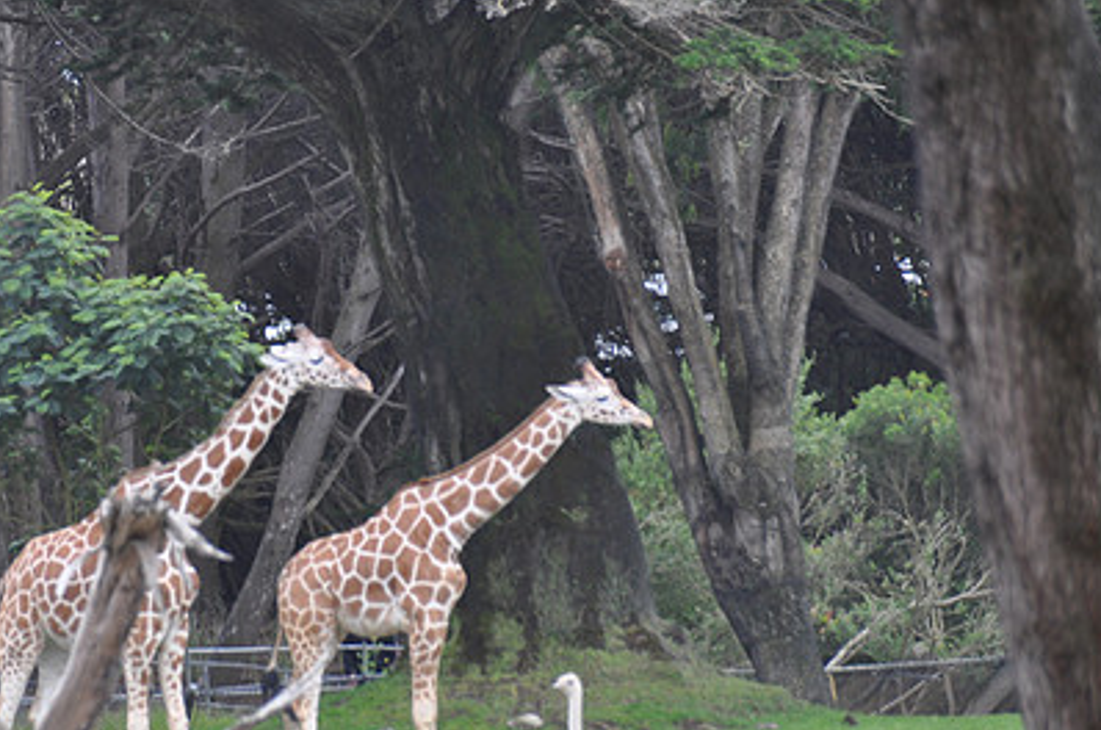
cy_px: 524
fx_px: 12672
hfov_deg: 5.0
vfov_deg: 3.3
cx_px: 324
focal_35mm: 415
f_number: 5.6
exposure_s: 1/320
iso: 320
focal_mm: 190
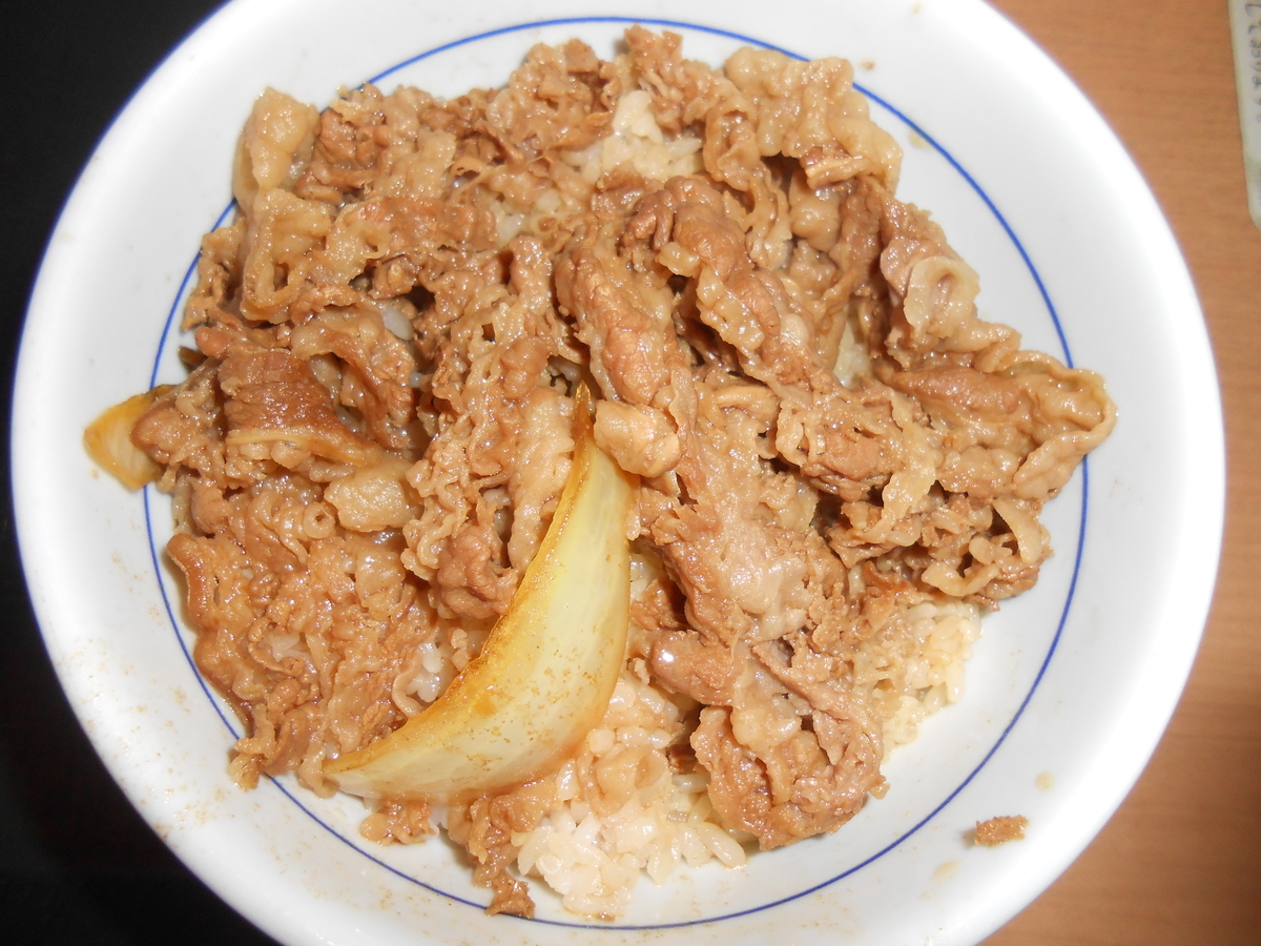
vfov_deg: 53.1
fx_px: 947
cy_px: 473
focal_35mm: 26
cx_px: 630
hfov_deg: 67.3
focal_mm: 4.6
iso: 200
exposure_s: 1/25
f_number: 11.5
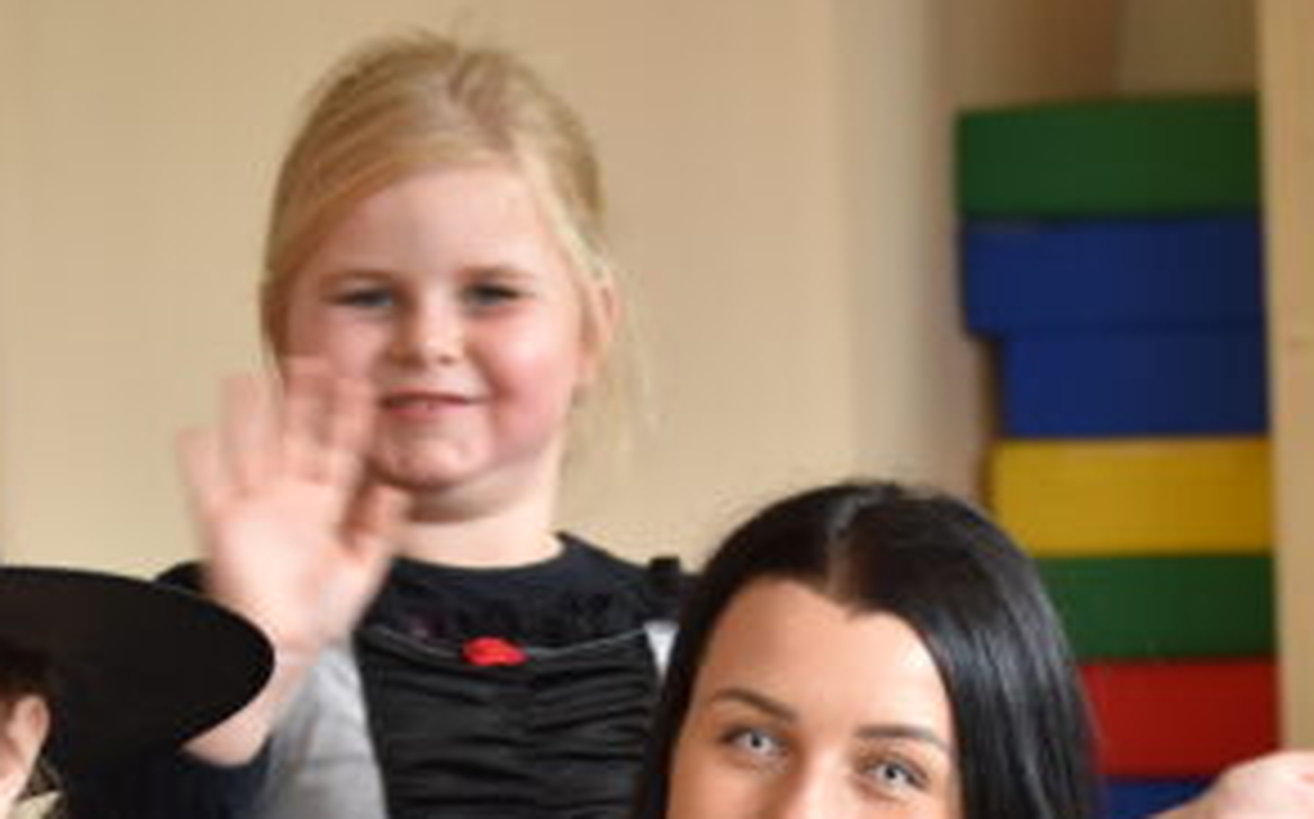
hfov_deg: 6.7
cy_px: 1134
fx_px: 11236
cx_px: 680
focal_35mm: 314
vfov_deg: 4.2
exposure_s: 1/60
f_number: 4.8
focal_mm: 78
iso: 560
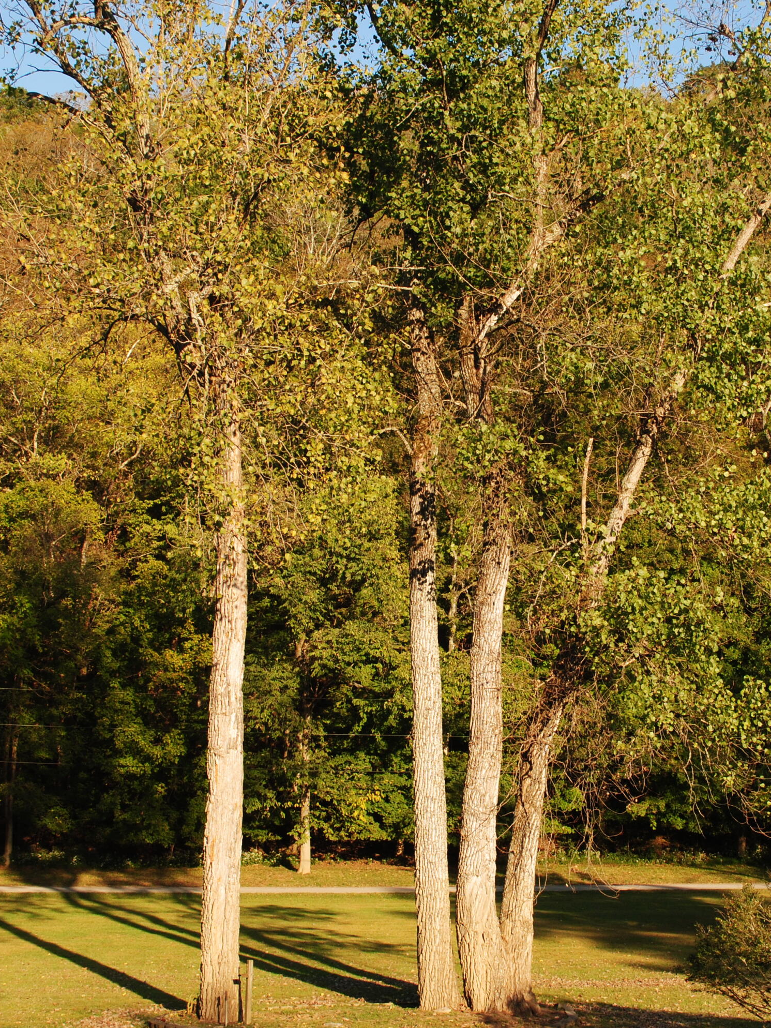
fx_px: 1812
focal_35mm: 61
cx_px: 490
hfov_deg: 24.0
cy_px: 516
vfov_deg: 31.7
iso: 200
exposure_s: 1/160
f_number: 9
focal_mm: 28
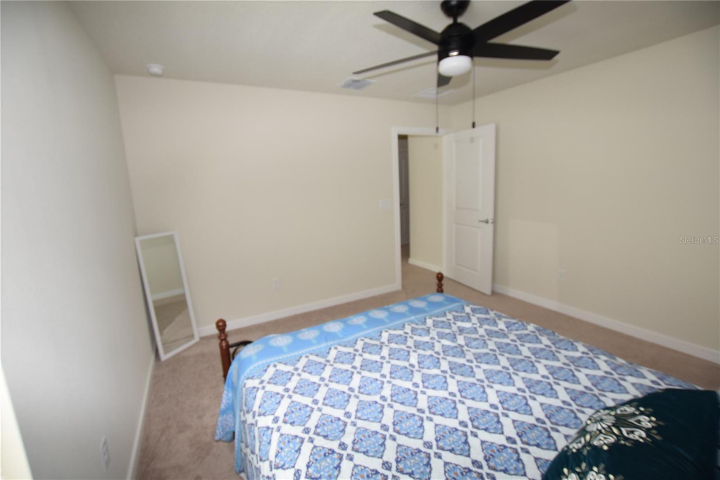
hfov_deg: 100.4
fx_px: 300
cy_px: 240
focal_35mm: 15
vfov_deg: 77.3
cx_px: 360
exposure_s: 1/80
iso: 800
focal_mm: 10
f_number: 4.5
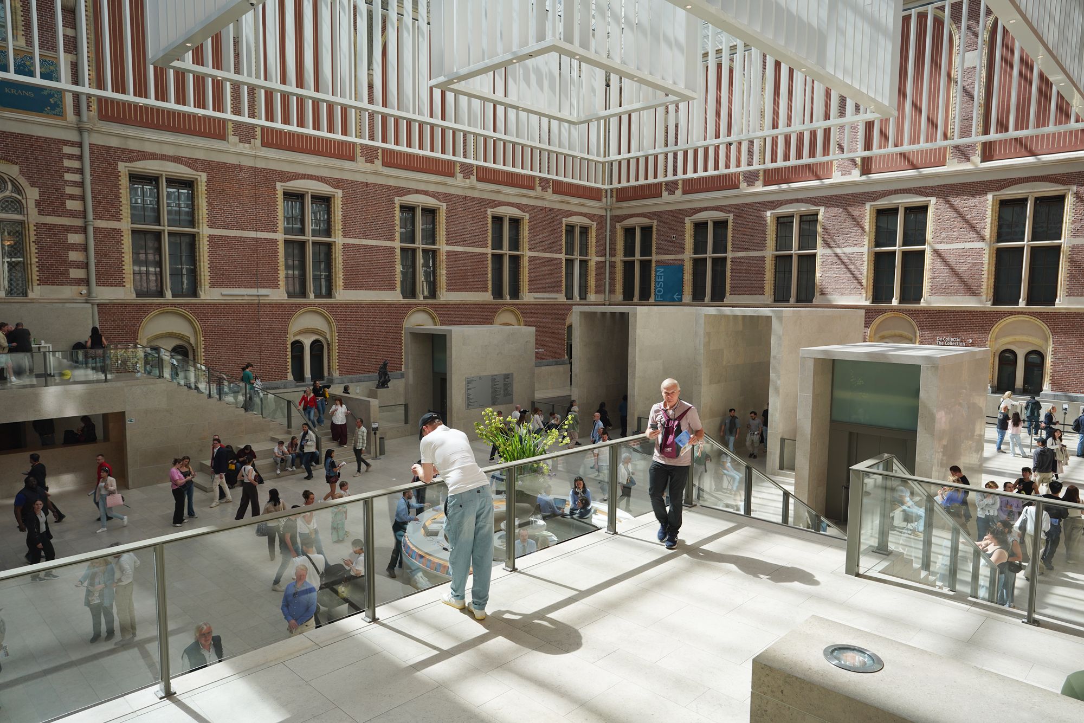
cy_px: 362
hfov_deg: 73.7
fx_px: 723
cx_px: 542
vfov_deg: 53.1
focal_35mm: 24
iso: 100
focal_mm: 24
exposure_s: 1/100
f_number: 5
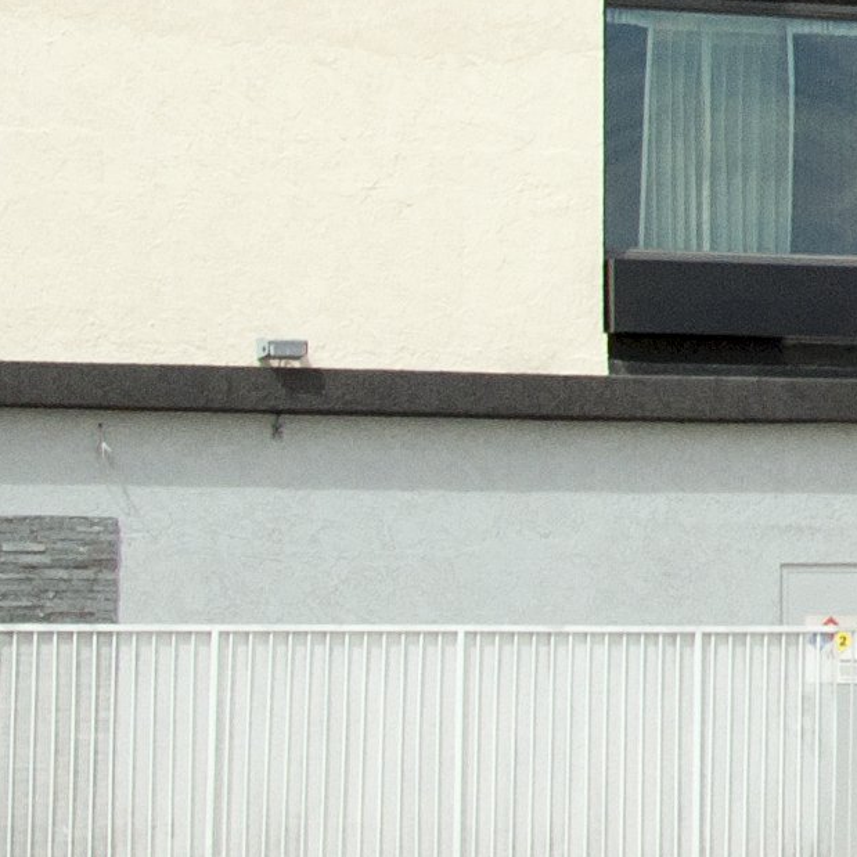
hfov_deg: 8.4
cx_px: 1969
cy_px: 8
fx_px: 5434
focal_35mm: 194
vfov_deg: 9.0
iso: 400
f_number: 8
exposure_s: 1/2500
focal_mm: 22
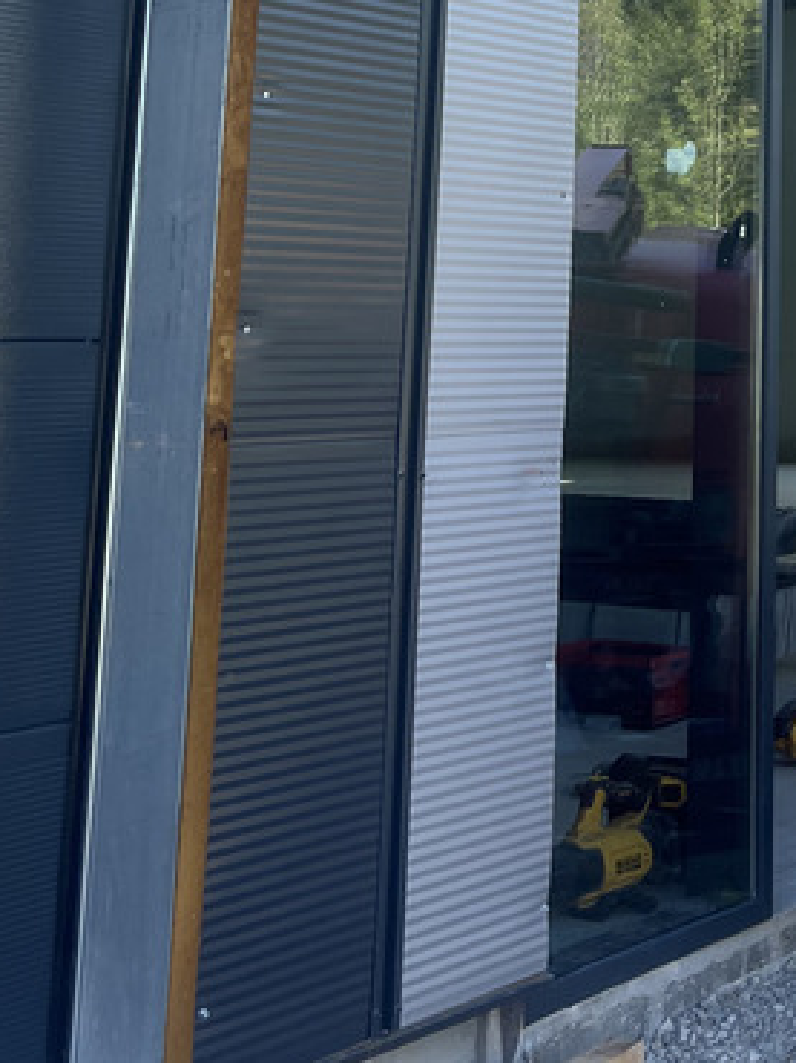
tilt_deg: +12.6
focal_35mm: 75
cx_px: 862
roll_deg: +2.1
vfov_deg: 24.0
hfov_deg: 18.9
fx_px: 2302
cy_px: -154
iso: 50
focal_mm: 5.7
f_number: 1.5
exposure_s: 1/1395
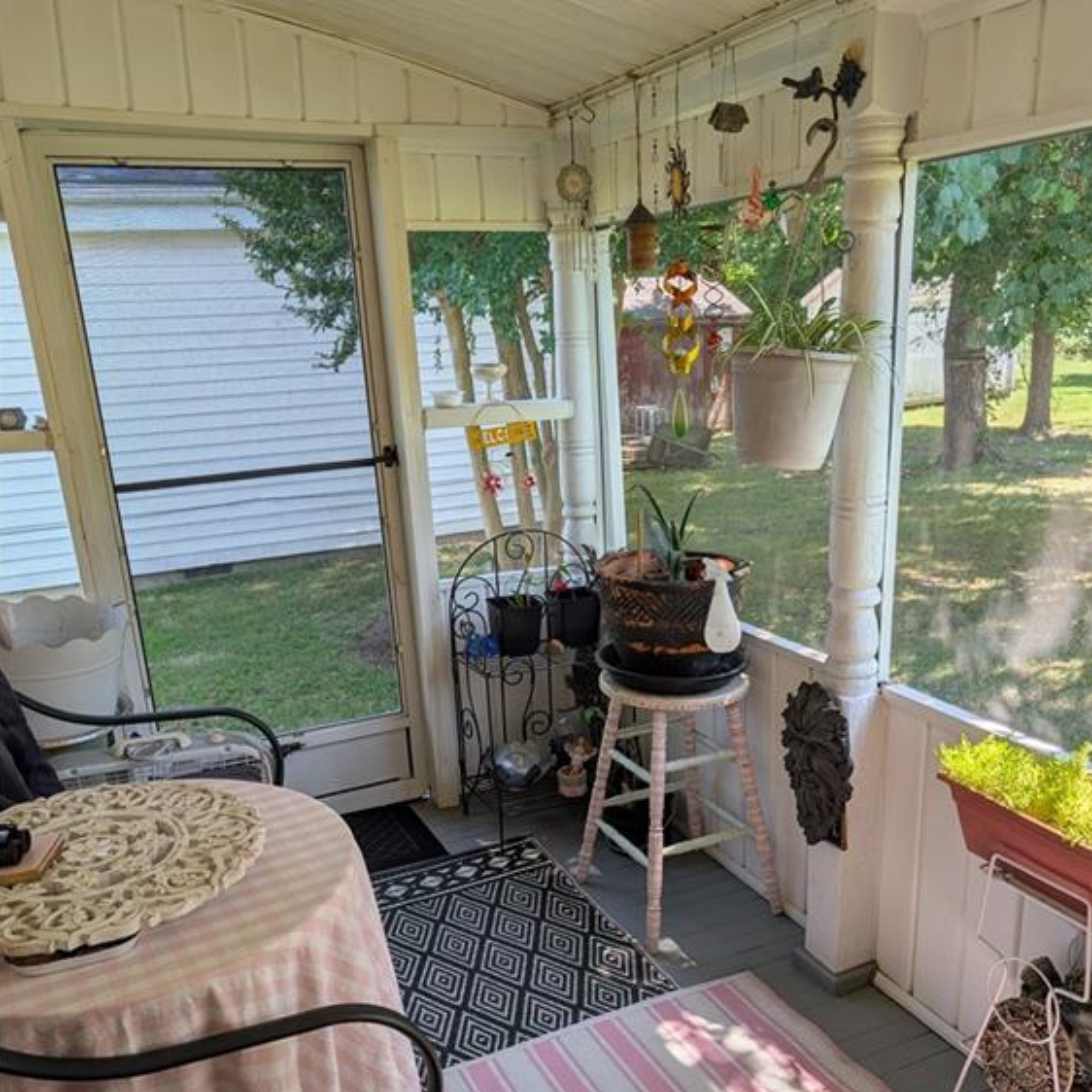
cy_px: 668
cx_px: 558
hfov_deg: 55.6
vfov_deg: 55.1
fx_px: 1035
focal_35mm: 29
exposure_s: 1/1143
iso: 18
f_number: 1.68
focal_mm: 6.9
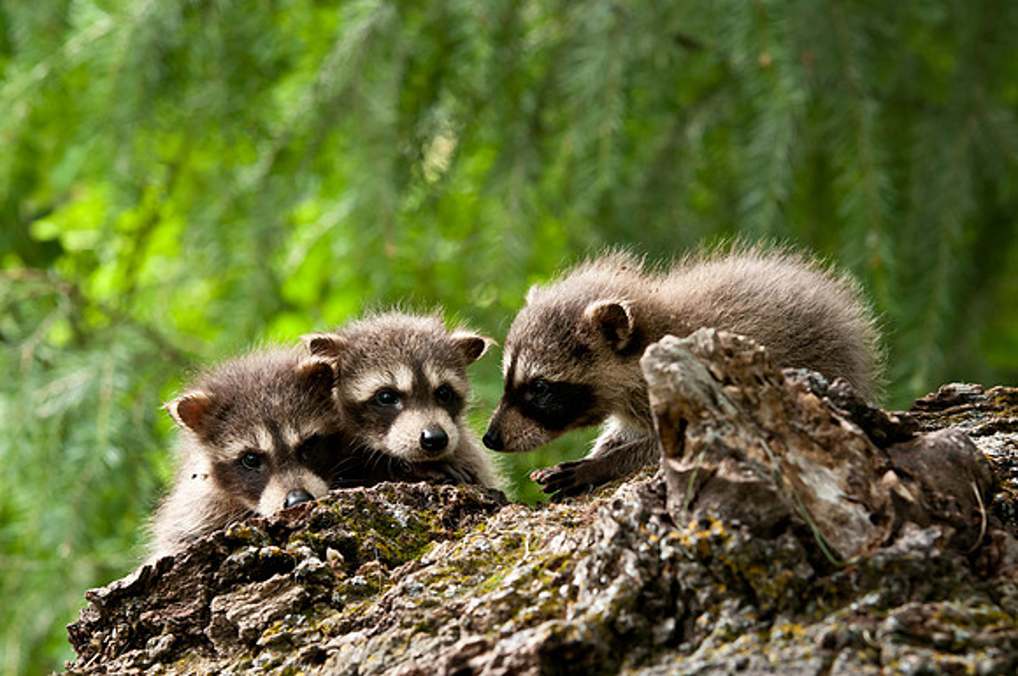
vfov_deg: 8.7
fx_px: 4448
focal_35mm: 158
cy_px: 338
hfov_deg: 13.1
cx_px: 509
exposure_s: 1/125
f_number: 5.6
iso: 800
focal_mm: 105
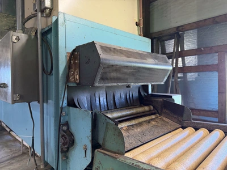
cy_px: 85
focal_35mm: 24
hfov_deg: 71.6
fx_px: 157
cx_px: 114
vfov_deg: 56.8
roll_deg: +1.2
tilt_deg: -0.9
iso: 125
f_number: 1.78
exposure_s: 1/60
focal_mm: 6.76
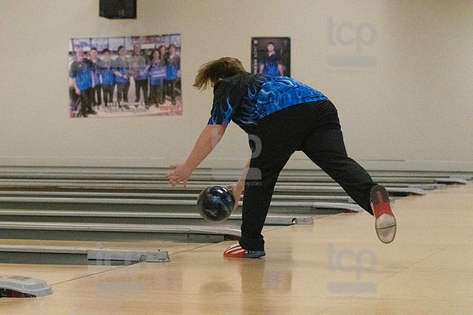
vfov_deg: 11.7
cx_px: 236
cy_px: 158
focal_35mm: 117
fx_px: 1536
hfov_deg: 17.5
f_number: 4
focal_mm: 78
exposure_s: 1/1250
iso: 10000
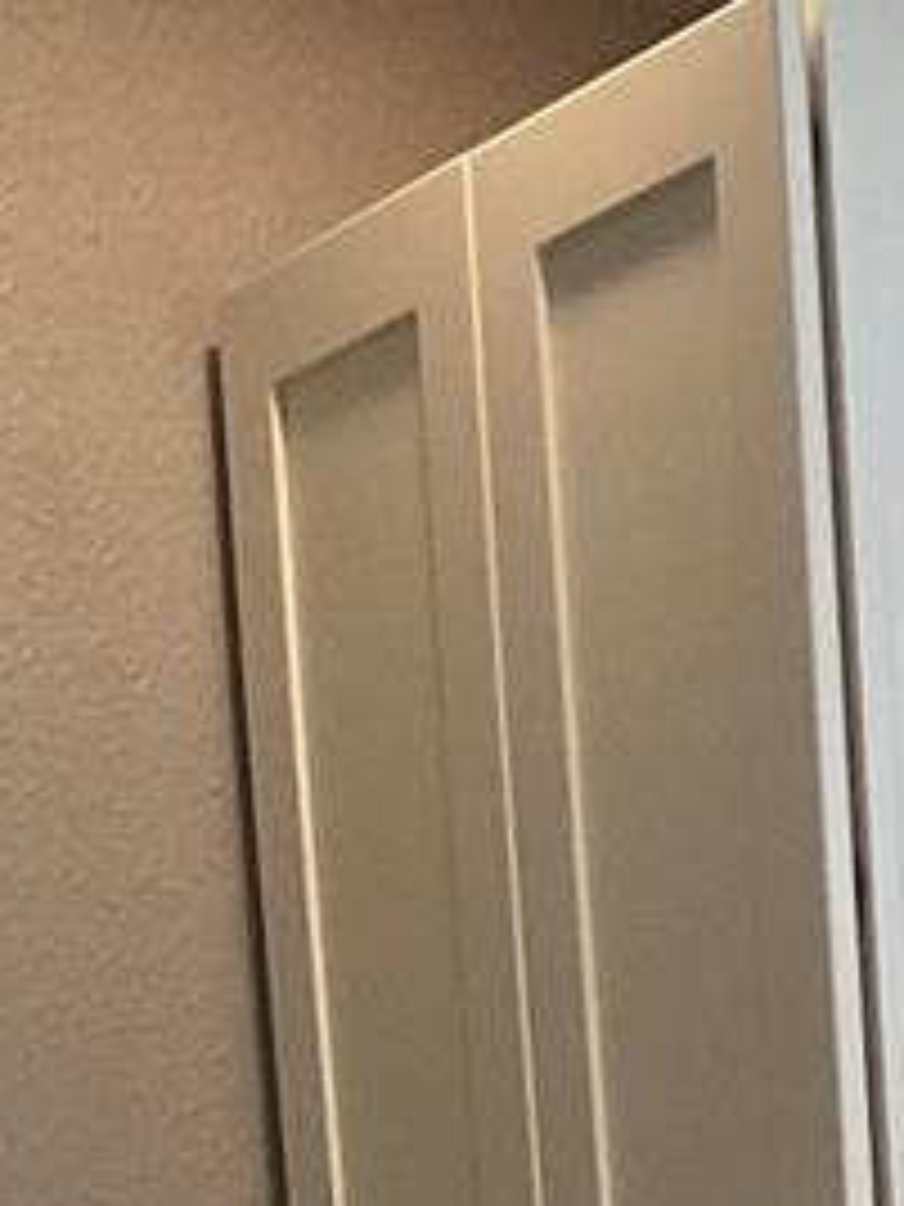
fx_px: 4527
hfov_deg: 10.9
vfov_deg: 12.9
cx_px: 1394
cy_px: 2520
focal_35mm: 130
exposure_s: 1/60
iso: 80
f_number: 1.8
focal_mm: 3
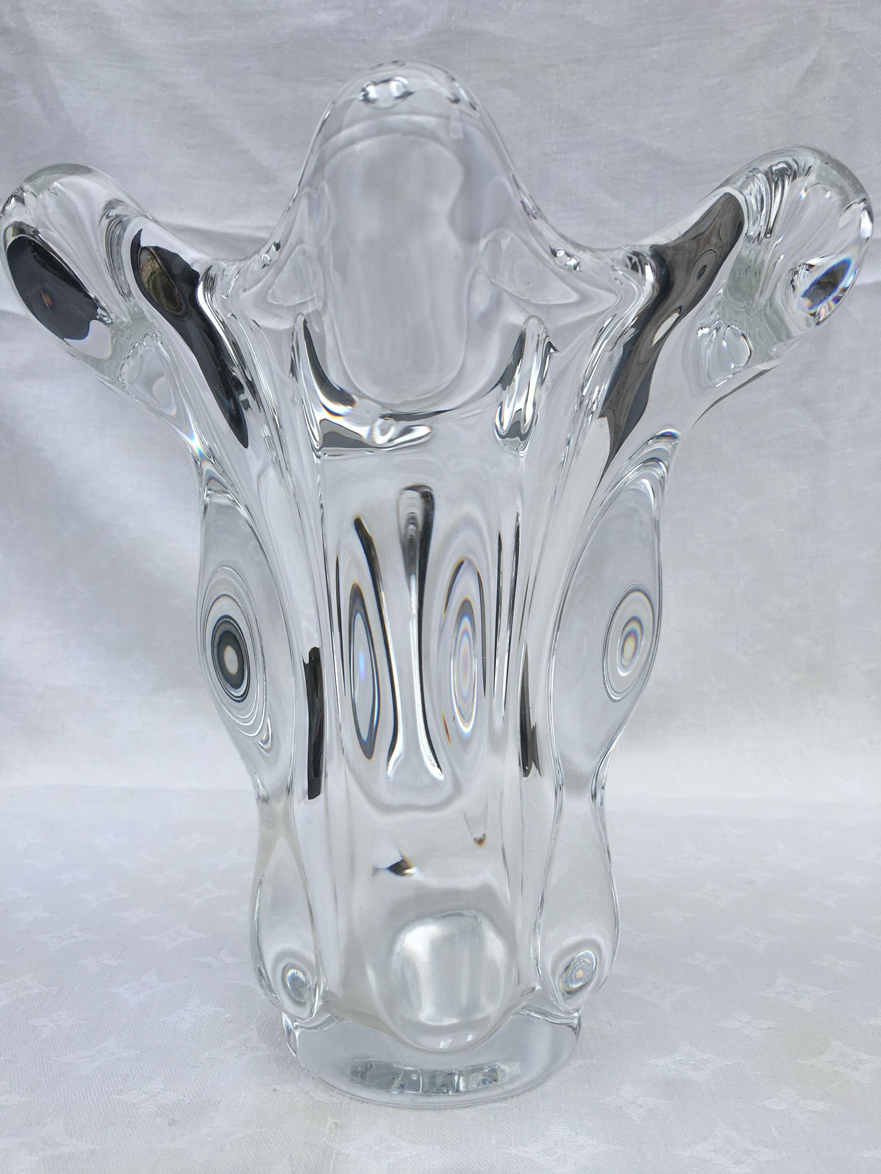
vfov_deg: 61.7
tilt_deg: -1.5
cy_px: 587
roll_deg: +0.5
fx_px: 984
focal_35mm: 29
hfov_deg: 48.2
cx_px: 440
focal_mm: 4.15
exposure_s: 1/442
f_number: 2.2
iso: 25
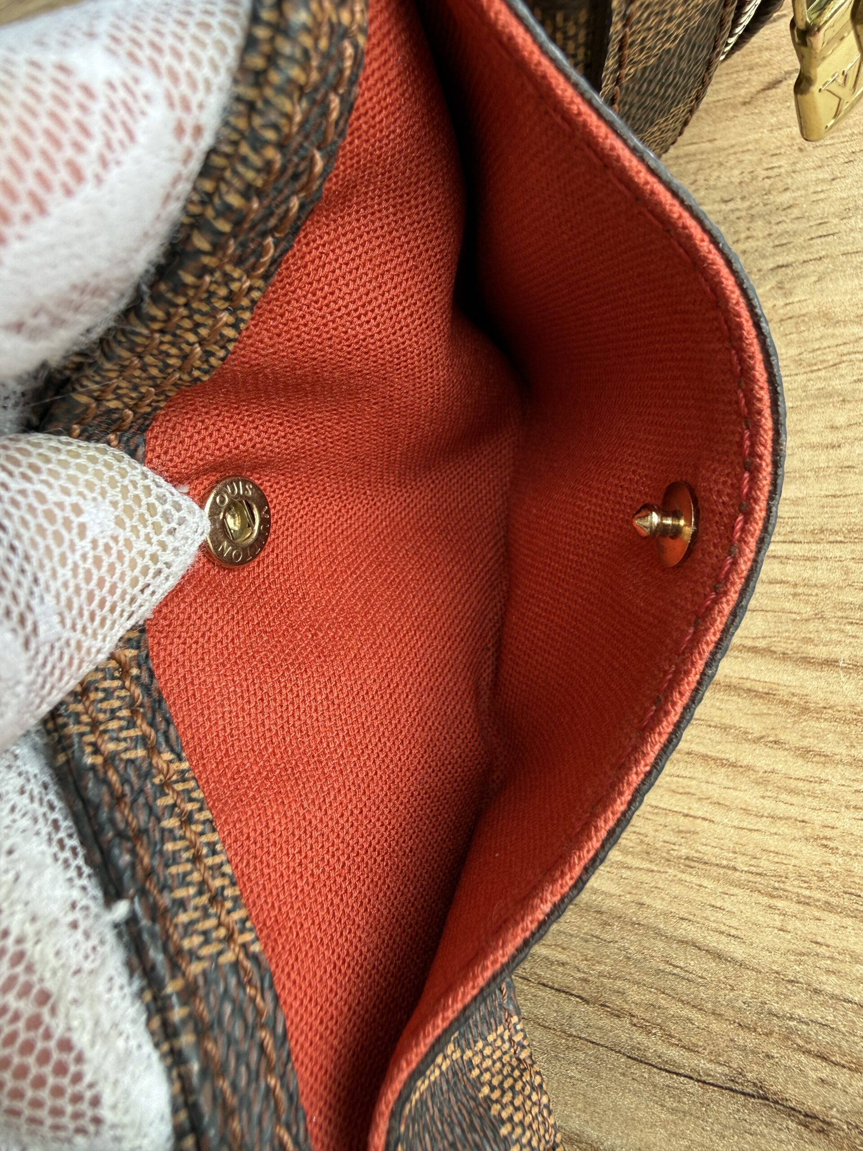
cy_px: 576
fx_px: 798
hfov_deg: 56.8
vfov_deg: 71.6
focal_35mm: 24
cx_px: 432
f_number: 2.2
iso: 80
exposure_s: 1/99
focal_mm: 2.22
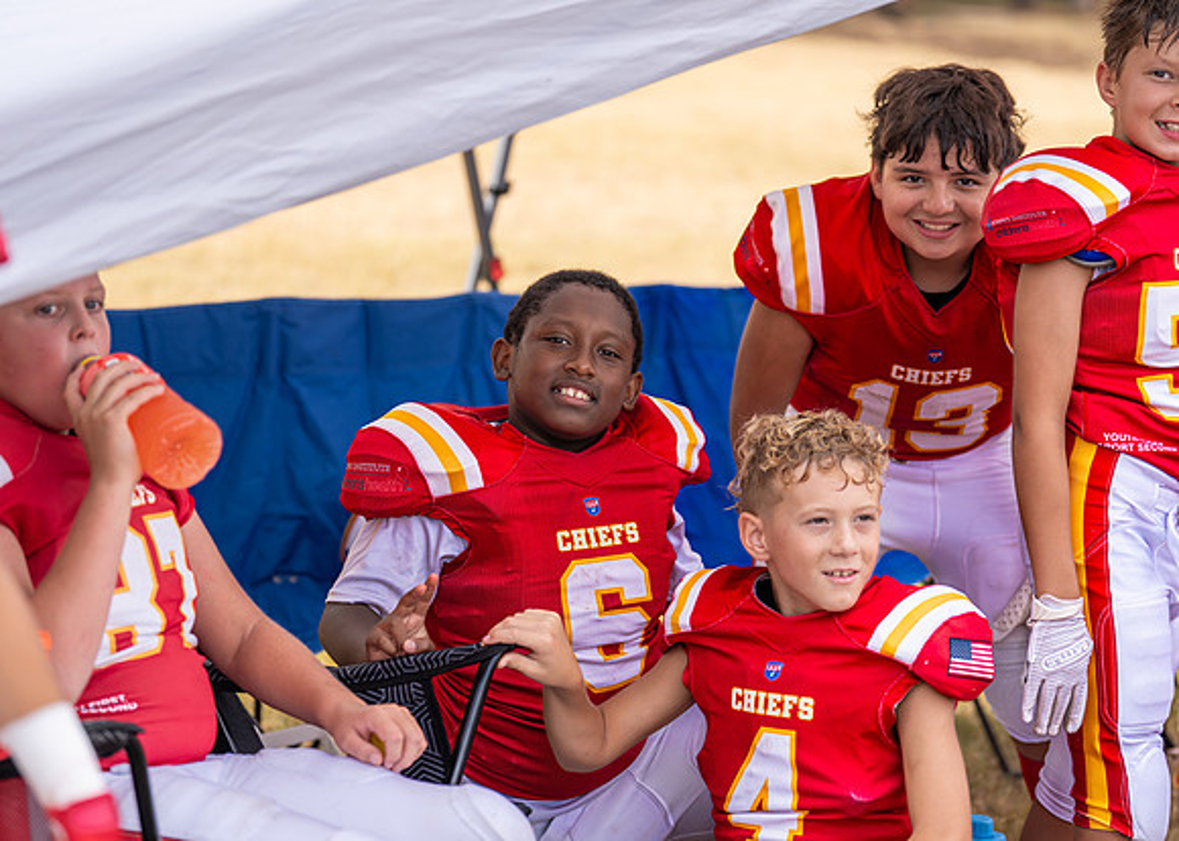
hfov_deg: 19.5
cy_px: 419
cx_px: 560
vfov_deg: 14.0
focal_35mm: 102
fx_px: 3431
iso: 160
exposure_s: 1/1600
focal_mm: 97
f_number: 2.8
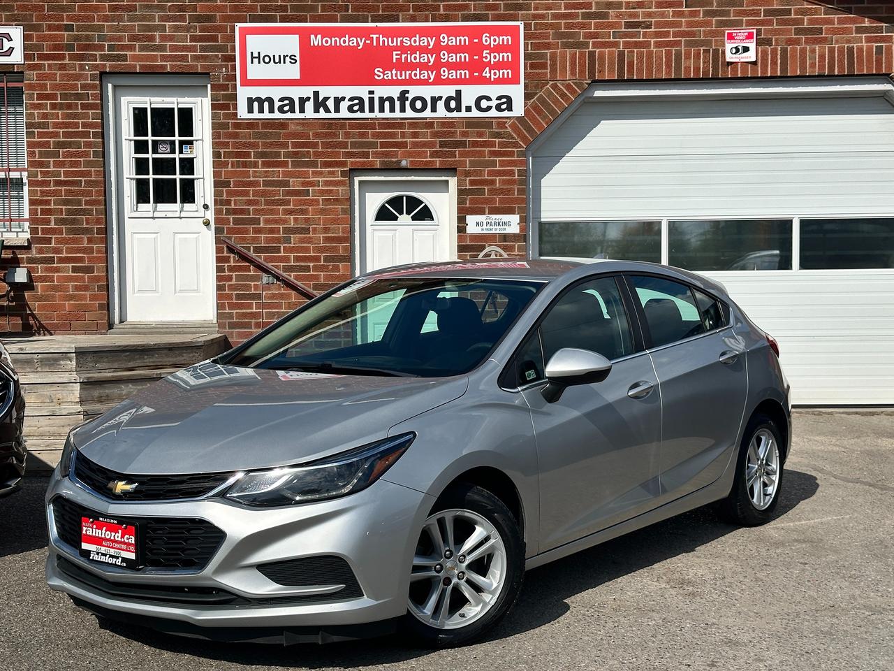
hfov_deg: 39.7
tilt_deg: -2.6
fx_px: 1240
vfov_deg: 30.3
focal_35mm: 48
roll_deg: +0.8
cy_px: 336
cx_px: 447
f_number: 1.78
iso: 64
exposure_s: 1/7634
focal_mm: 6.86
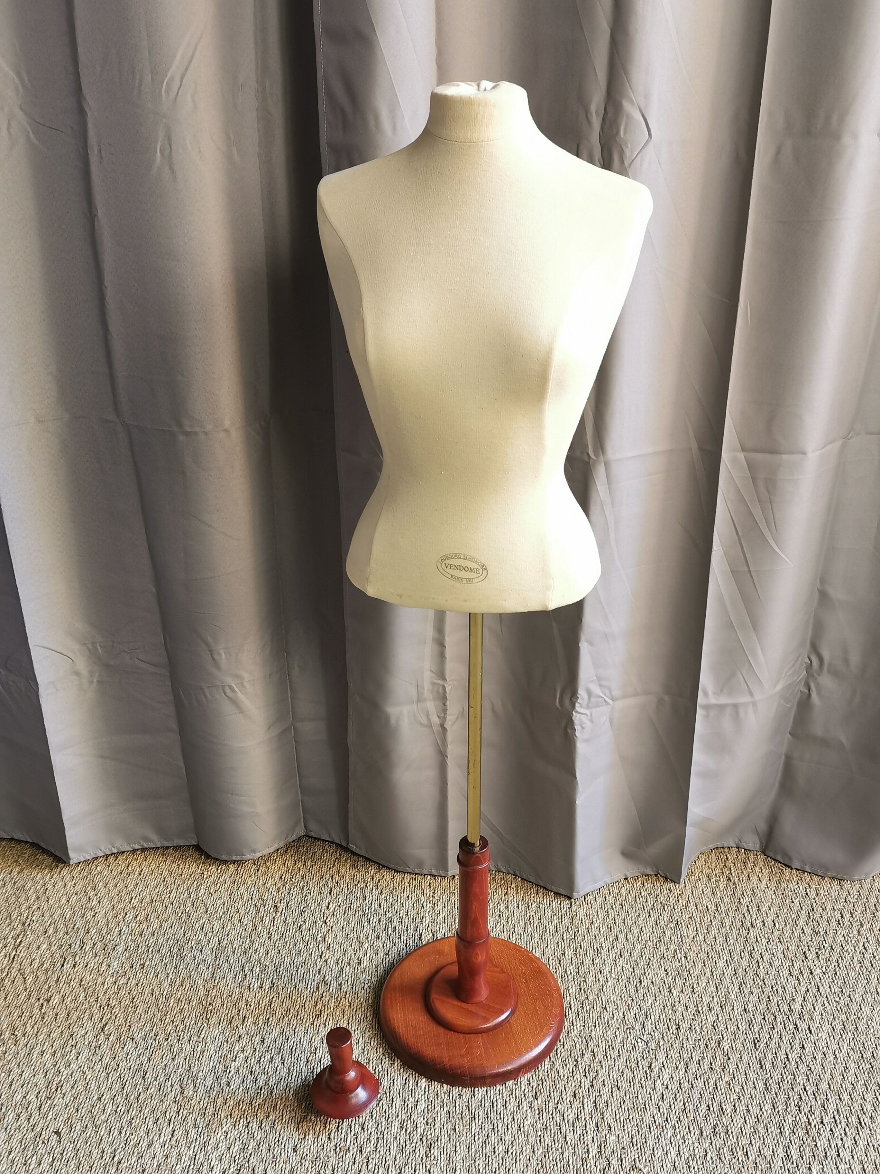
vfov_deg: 54.0
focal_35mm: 34
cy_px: 587
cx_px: 440
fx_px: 1152
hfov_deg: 41.8
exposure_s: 1/100
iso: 160
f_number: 1.8
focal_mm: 5.58
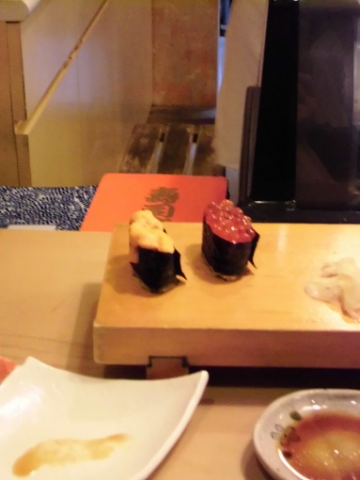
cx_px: 180
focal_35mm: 75
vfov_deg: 26.0
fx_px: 1040
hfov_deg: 19.6
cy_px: 240
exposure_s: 1/10
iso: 800
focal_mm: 13.5
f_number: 5.8
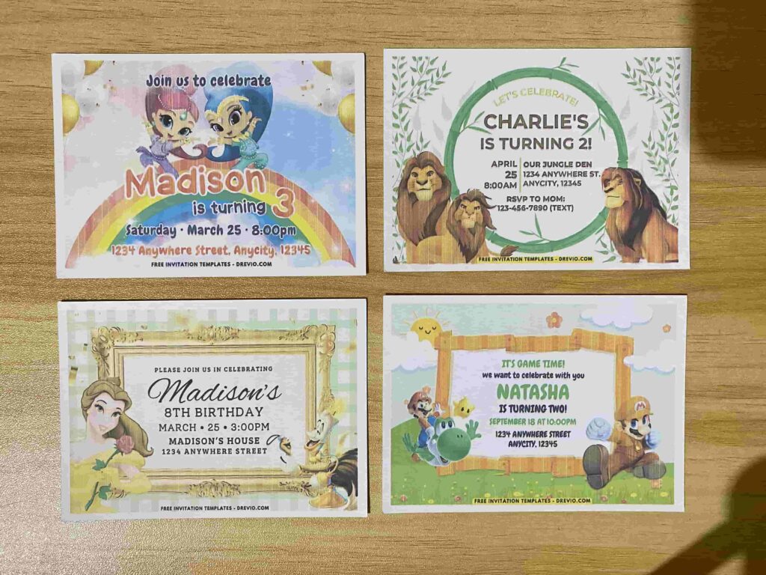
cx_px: 383
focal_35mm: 26
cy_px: 288
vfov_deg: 53.1
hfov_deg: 67.3
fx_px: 575
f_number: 1.8
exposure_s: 1/50
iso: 500
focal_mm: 4.25
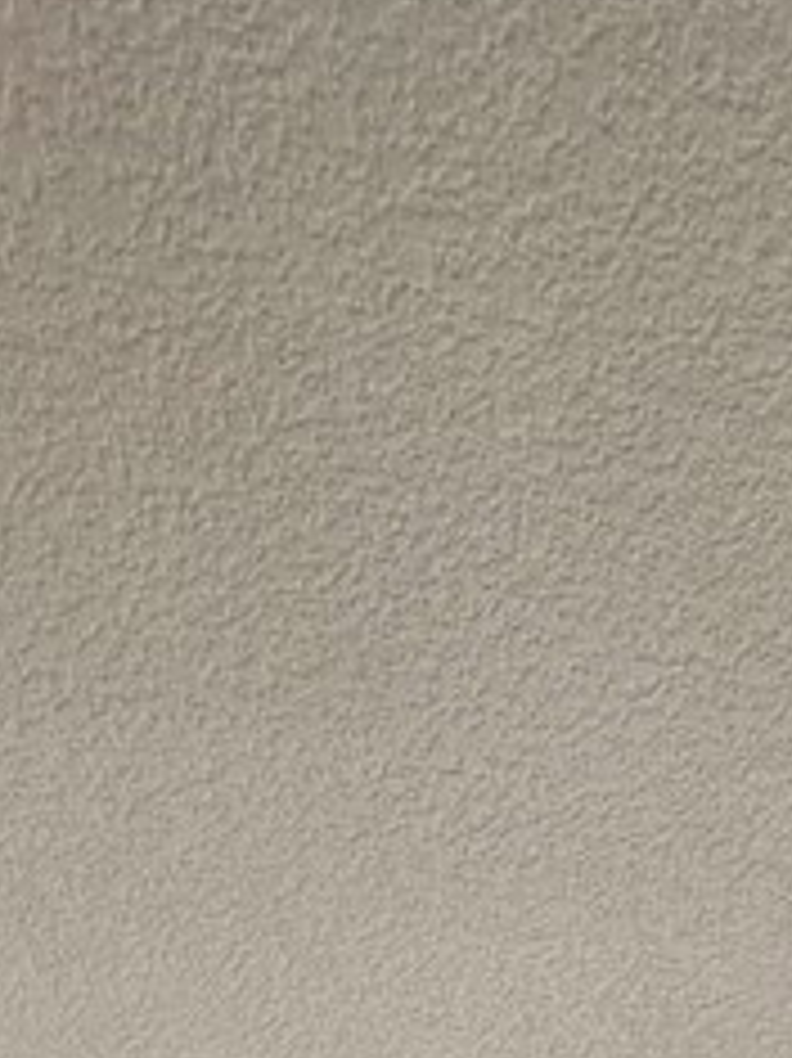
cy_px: 2093
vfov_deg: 19.3
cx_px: 837
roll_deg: -0.9
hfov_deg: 22.8
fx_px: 1863
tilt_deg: -4.5
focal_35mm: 61
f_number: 2.2
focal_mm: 2.22
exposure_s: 1/115
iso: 40
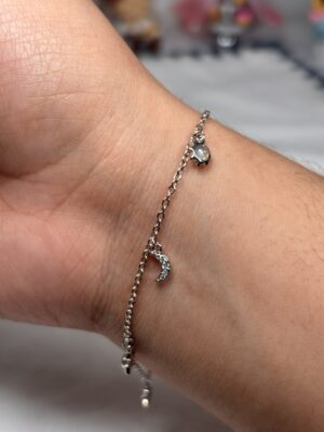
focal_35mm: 52
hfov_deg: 28.0
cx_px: 162
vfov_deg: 36.8
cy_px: 216
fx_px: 649
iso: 32
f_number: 1.6
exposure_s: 1/188
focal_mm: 5.96
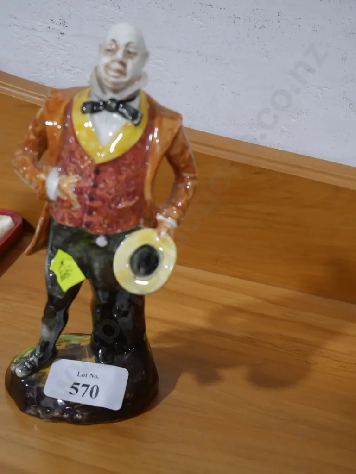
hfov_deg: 25.2
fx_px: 795
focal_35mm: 58
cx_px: 178
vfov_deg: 33.2
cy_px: 237
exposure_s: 1/60
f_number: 5.4
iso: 800
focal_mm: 29
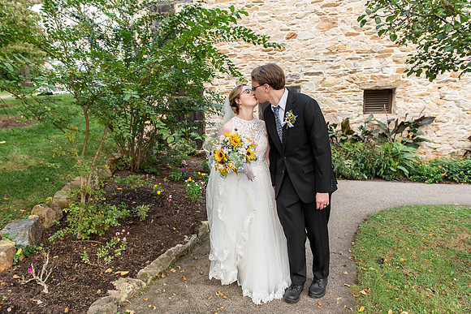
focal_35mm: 24
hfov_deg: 73.7
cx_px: 236
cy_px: 157
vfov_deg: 53.2
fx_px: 314
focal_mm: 24
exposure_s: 1/320
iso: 400
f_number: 4.5
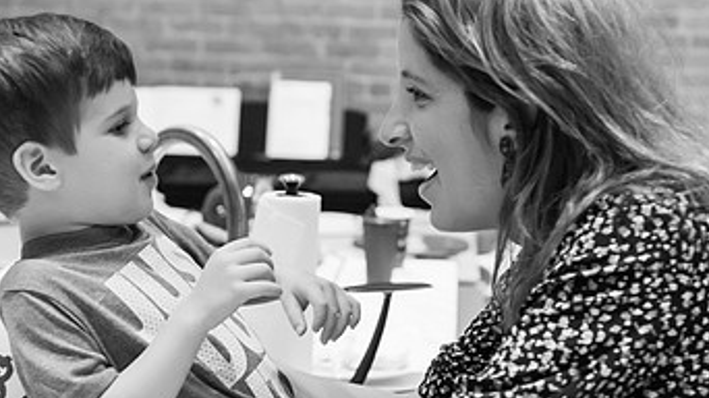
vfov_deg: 15.1
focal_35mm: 80
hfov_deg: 26.5
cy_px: 227
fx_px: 1503
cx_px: 410
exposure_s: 1/200
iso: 1250
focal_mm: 45
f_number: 3.2
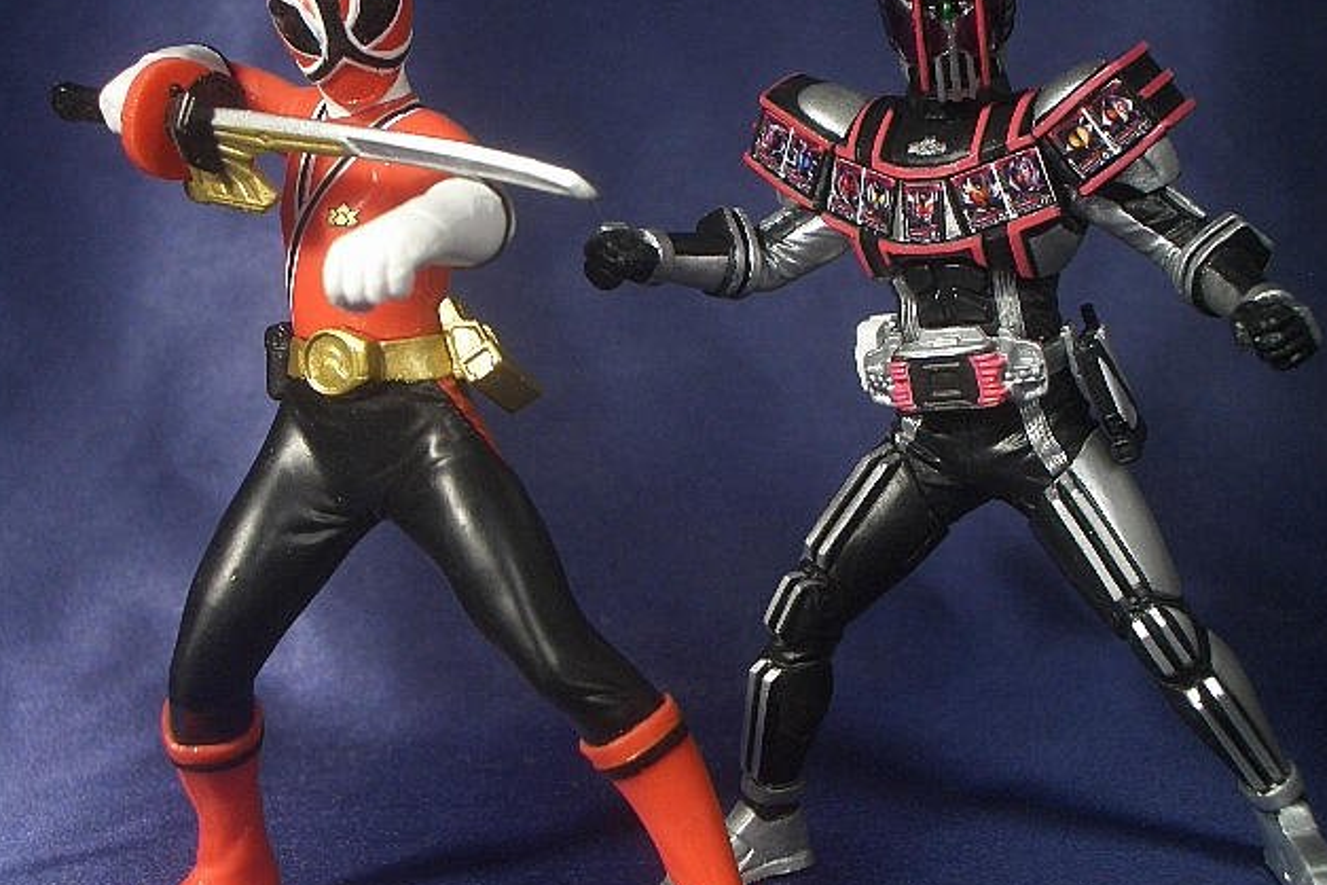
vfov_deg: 26.0
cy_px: 407
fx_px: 1917
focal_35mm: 52
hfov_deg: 38.2
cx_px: 671
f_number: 3.1
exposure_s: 1/25
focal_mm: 8.2
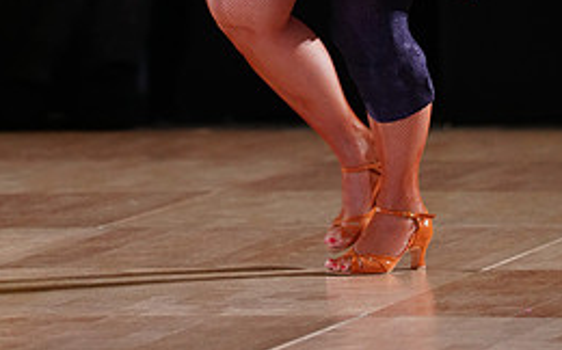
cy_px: -197
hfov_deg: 4.8
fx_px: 6657
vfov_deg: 3.0
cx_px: 155
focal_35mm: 435
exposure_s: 1/400
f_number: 2.8
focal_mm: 191
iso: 2500
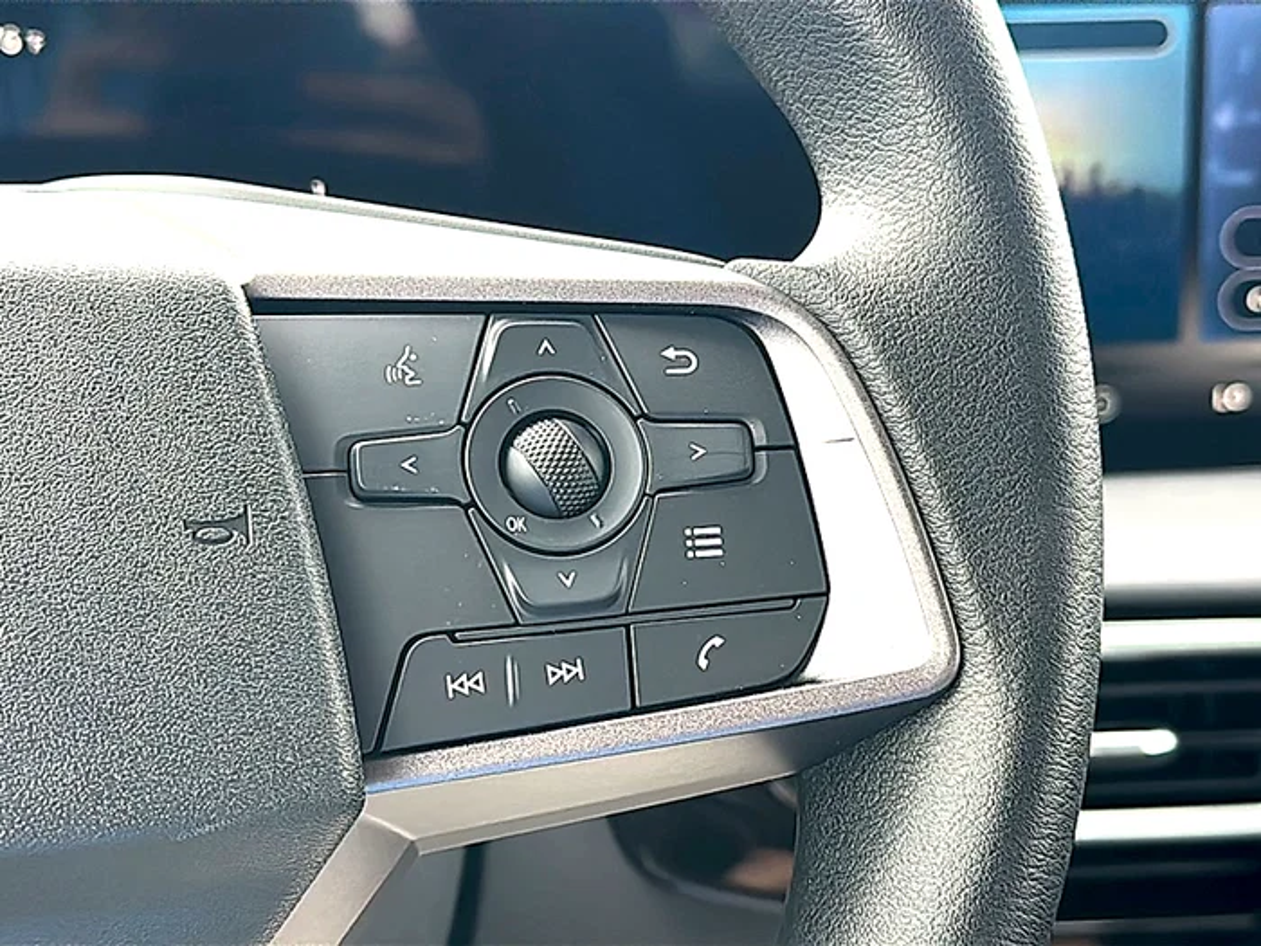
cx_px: 630
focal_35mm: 50
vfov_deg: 29.1
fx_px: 1821
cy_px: 473
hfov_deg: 38.2
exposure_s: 1/297
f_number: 1.78
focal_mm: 6.86
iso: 125
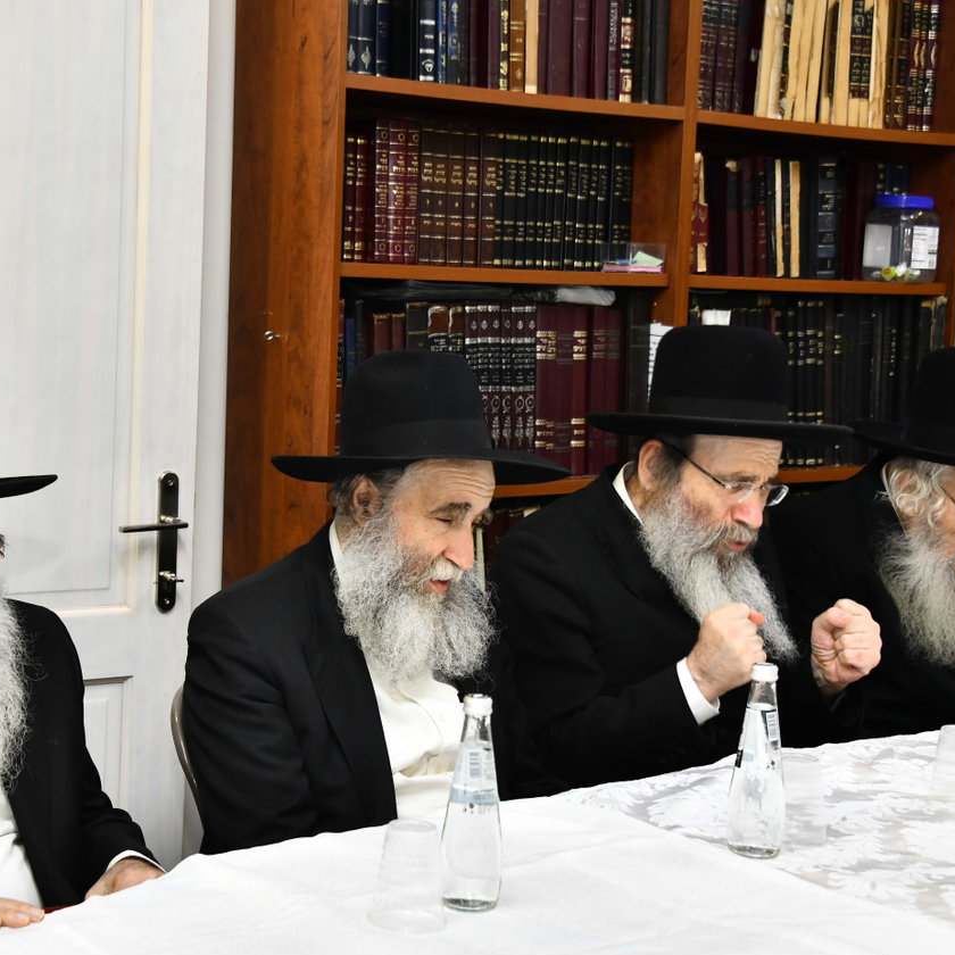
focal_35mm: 68
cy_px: 438
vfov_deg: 25.3
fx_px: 2122
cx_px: 359
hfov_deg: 25.3
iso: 1000
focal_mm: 48
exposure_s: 1/100
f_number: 5.6
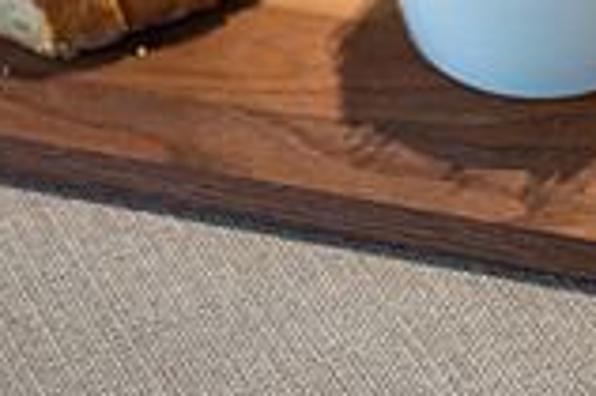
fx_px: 2679
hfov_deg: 12.6
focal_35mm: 162
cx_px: 532
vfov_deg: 8.2
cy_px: -298
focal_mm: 44
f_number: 3.2
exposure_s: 1/125
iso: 250
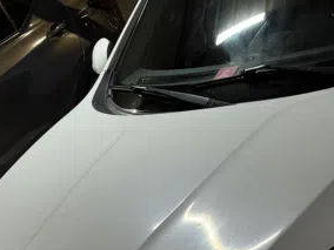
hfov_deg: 35.0
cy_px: 103
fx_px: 521
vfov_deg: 27.0
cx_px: 240
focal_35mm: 54
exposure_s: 1/50
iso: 250
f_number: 1.78
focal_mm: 6.76
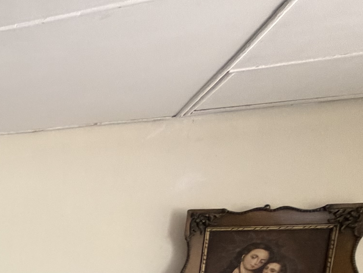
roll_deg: -1.9
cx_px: -305
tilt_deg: -6.3
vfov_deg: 23.7
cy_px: 371
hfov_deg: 21.5
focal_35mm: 53
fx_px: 556
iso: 320
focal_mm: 2.22
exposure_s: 1/120
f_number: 2.2
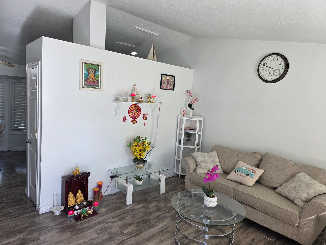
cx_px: 163
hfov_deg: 73.9
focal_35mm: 23
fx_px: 217
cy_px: 122
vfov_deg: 58.9
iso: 50
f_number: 1.7
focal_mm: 6.3
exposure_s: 1/120
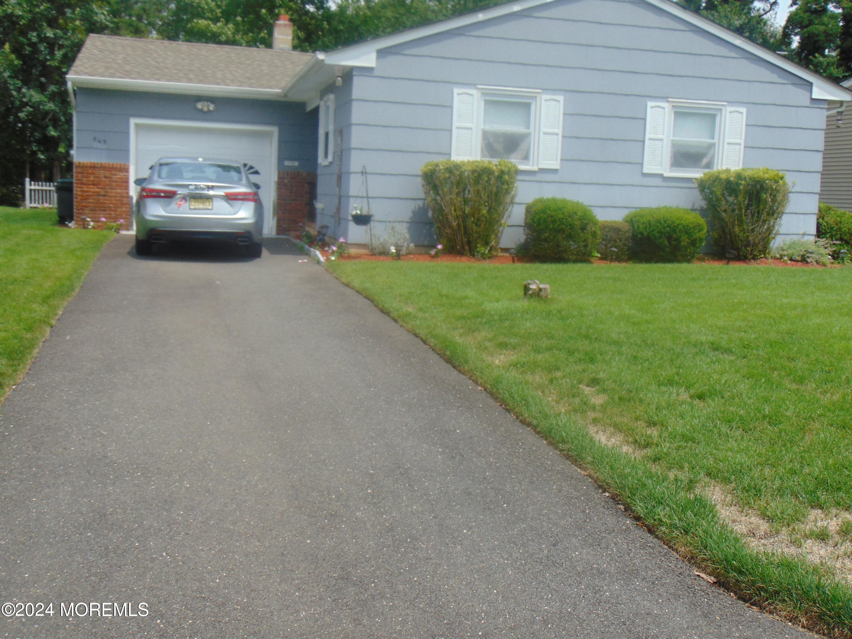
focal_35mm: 39
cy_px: 320
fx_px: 960
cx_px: 426
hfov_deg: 47.9
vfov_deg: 36.8
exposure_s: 1/1000
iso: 80
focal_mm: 6.9
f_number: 3.3
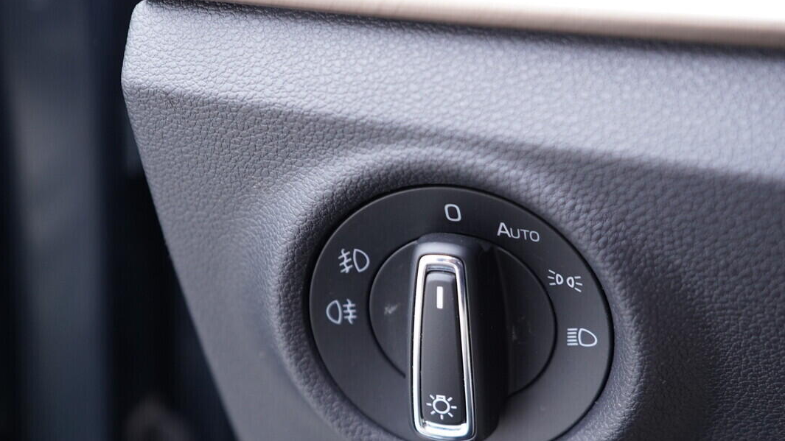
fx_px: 1062
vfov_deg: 23.2
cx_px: 443
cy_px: 338
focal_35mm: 51
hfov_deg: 40.5
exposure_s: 1/40
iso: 400
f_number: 2.8
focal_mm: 24
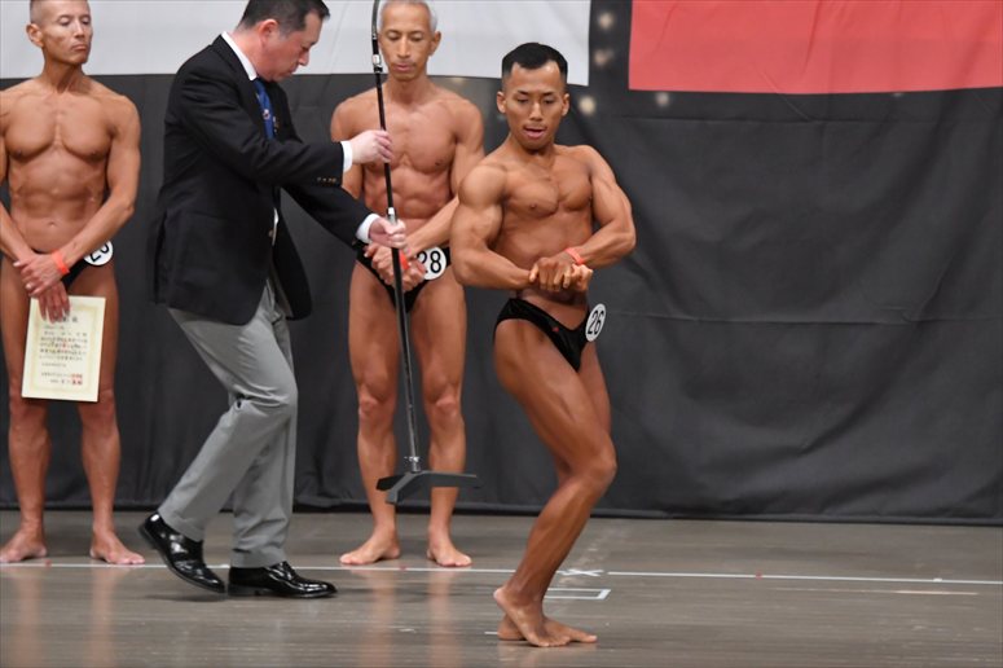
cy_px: 334
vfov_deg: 5.7
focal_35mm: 240
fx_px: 6683
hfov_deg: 8.6
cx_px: 502
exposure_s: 1/400
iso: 5000
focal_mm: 160
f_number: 5.6
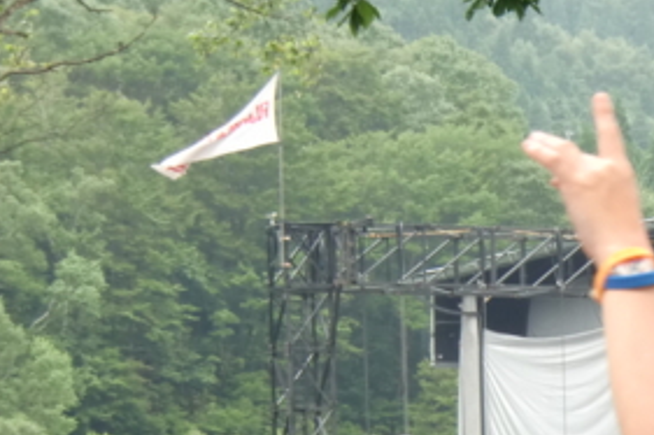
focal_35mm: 225
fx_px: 4085
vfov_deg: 6.1
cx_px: 598
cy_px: 530
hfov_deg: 9.1
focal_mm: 13.6
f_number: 4.6
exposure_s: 1/100
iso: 64
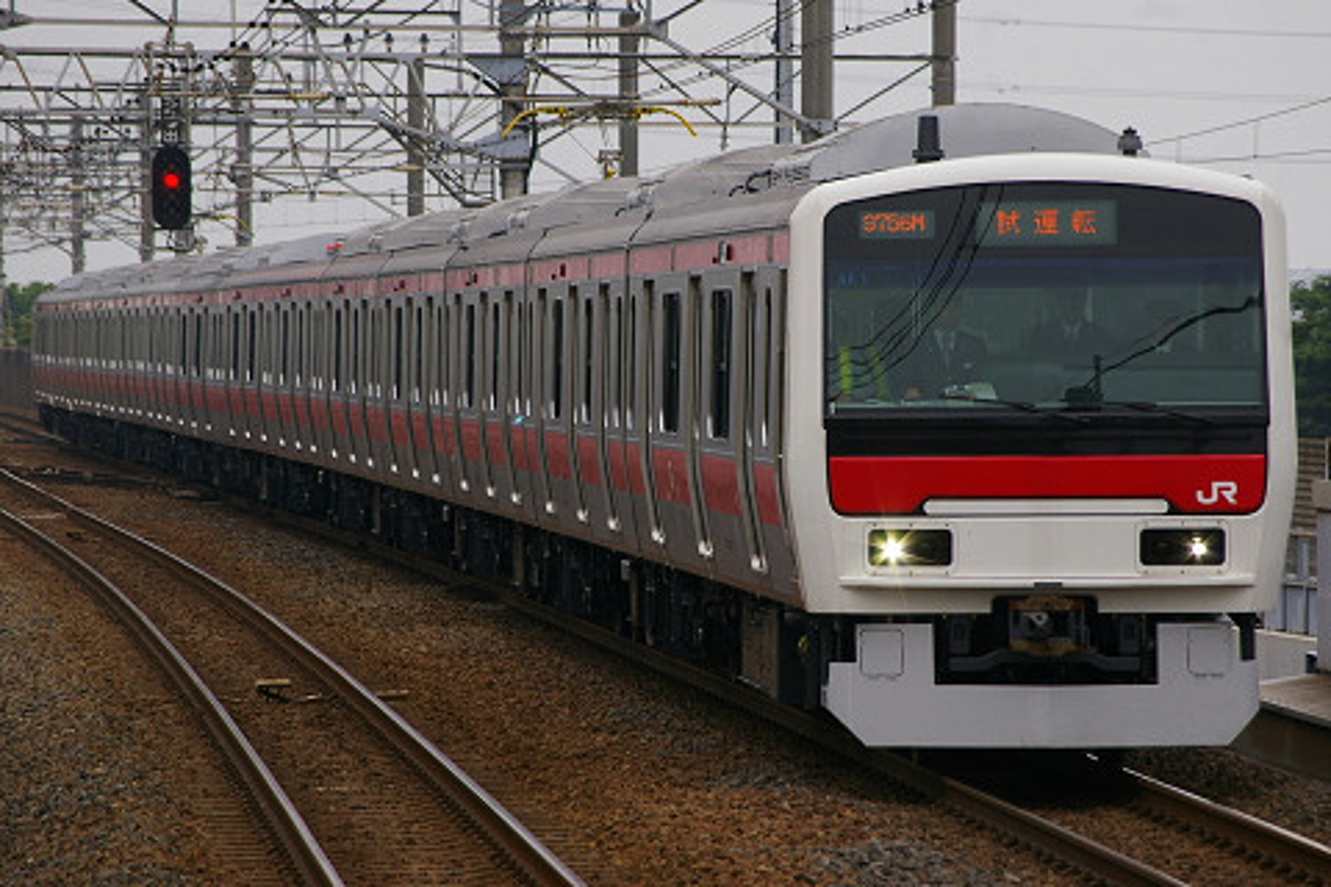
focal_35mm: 270
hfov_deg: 7.6
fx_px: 9982
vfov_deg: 5.1
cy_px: 444
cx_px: 666
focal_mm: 180
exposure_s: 1/250
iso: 200
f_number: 8
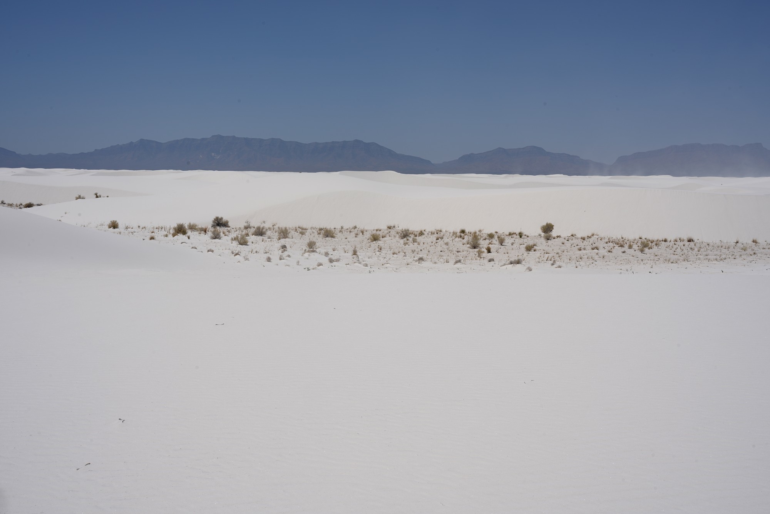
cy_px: 257
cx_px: 385
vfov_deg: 32.6
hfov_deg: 47.4
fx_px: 877
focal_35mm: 41
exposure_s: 1/100
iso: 50
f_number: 20
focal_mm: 41
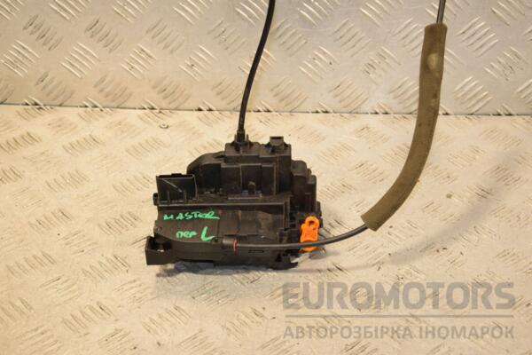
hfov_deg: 28.1
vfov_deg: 18.9
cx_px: 266
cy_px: 178
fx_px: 1064
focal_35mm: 72
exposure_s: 1/200
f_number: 7.1
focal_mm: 48
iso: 800
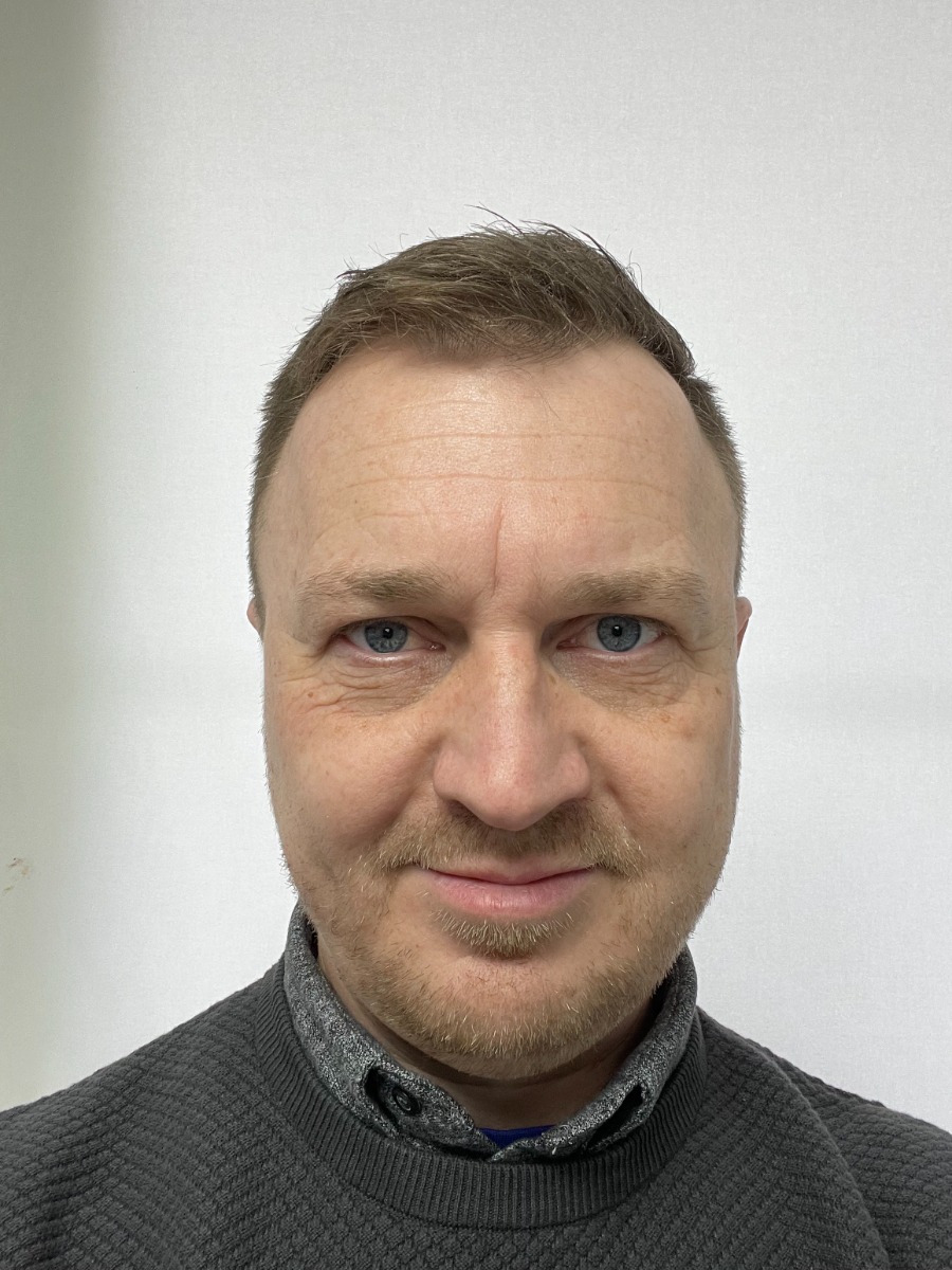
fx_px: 1100
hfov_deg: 46.8
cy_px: 635
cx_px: 476
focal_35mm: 30
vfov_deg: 60.0
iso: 80
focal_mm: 2.71
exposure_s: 1/50
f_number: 2.2
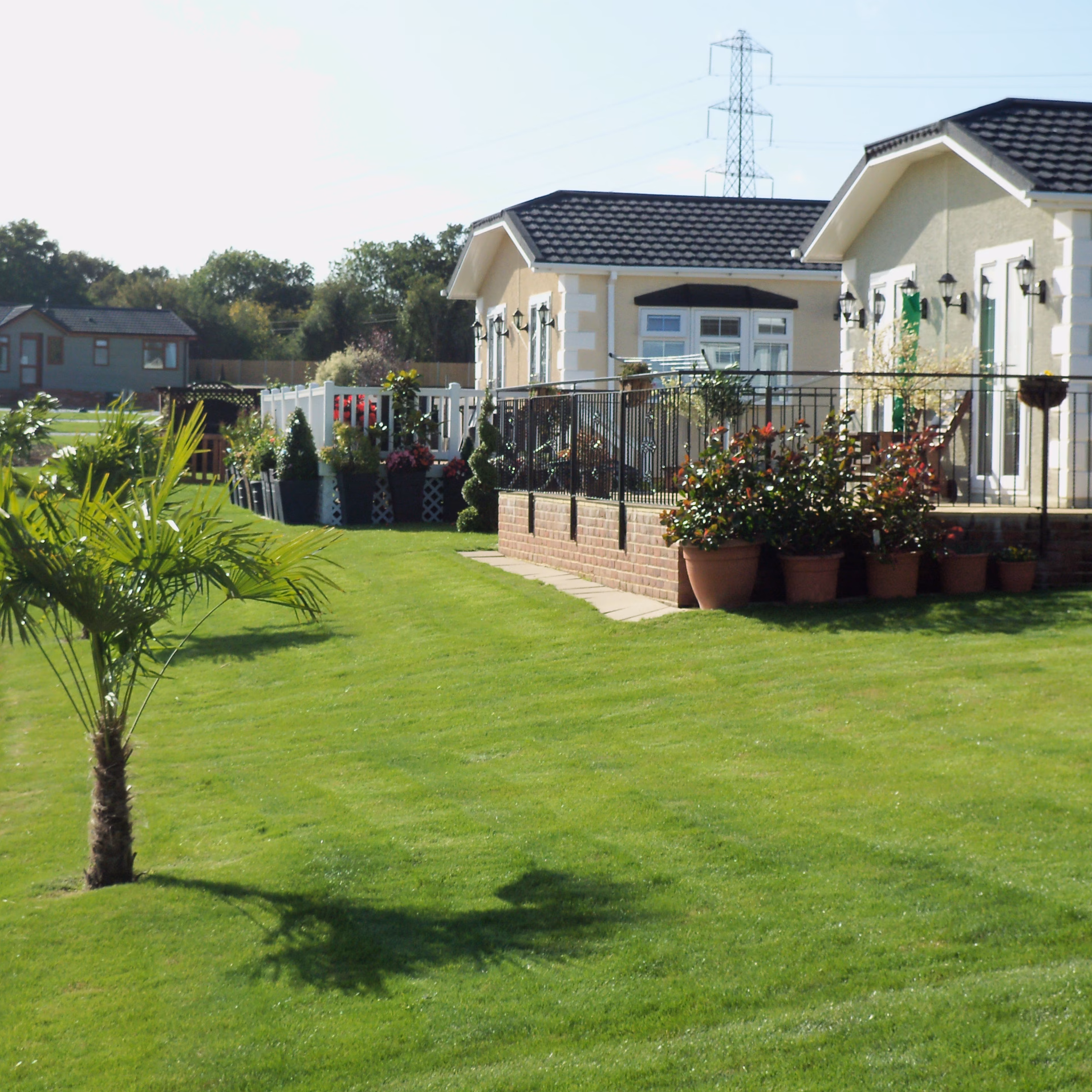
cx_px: 606
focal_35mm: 78
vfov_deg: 22.2
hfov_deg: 22.2
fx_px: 2784
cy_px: 546
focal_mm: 11
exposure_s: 1/400
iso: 80
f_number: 4.1
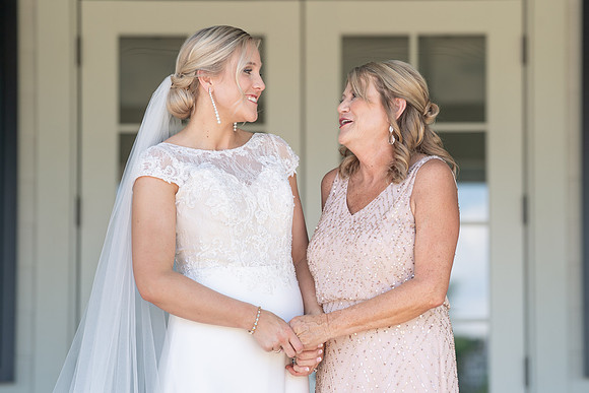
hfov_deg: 8.5
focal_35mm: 243
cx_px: 347
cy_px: 179
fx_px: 3971
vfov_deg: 5.7
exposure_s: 1/200
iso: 100
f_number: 4
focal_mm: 195
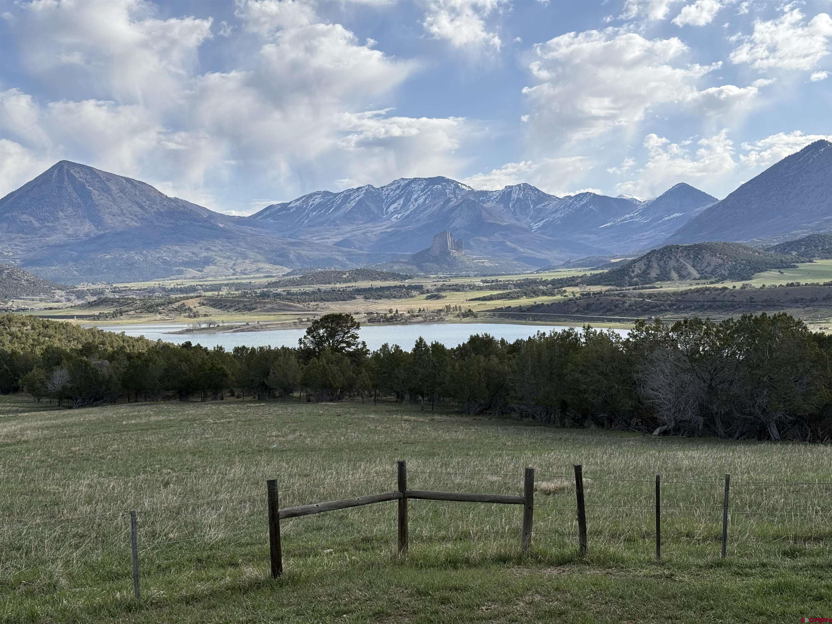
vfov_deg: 30.3
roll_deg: +1.1
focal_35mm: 48
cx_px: 416
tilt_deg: -1.2
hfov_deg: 39.7
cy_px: 312
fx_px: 1154
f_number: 1.78
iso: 64
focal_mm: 6.76
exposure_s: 1/4878
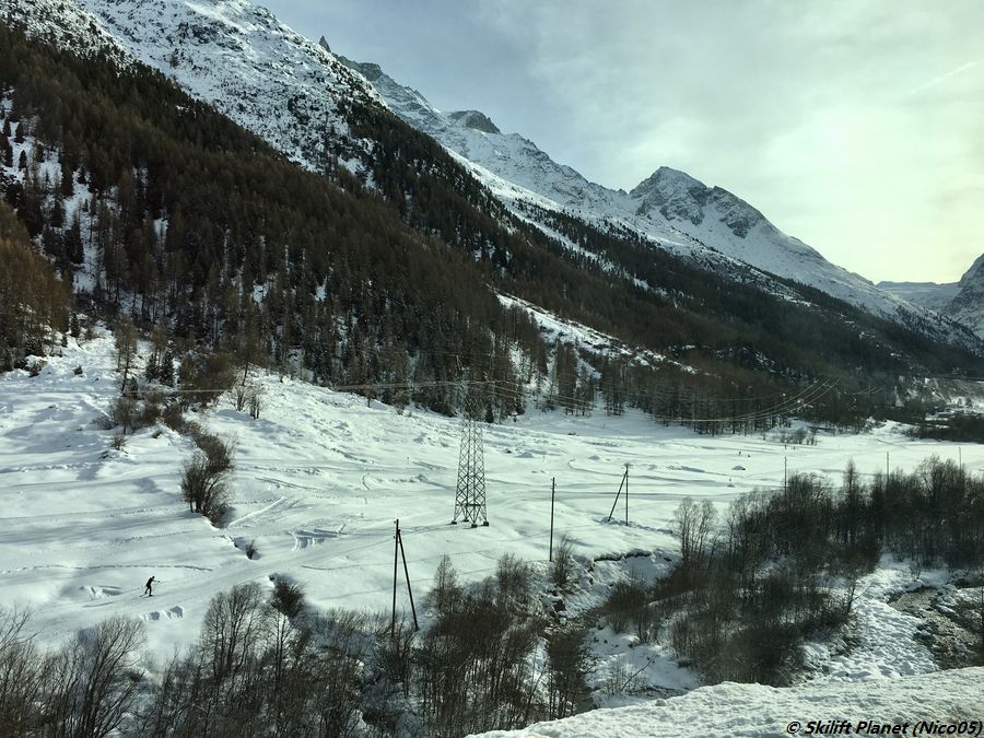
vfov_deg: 48.2
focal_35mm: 29
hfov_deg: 61.7
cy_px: 369
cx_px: 492
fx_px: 824
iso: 25
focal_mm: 4.15
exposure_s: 1/1054
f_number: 2.2
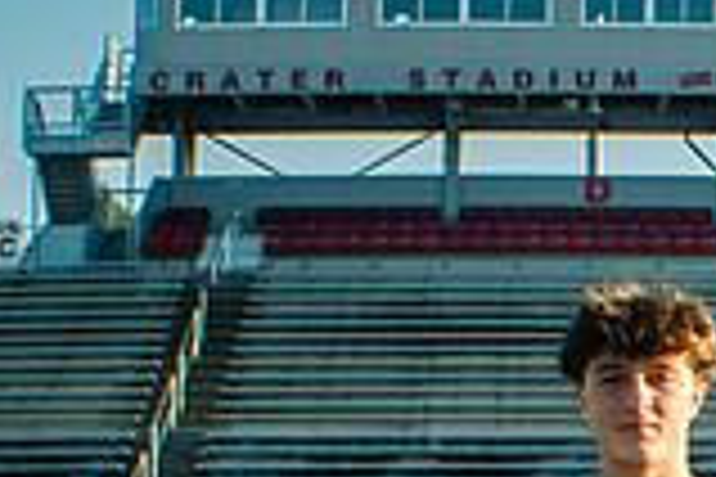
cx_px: 793
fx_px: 3798
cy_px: 752
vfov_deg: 7.1
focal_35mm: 191
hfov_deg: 10.6
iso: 200
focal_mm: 35
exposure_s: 1/200
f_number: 7.1
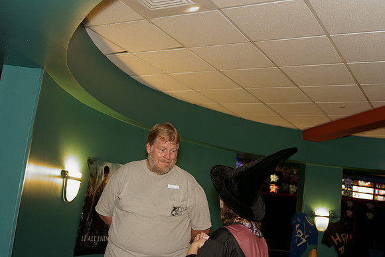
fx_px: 449
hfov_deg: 46.4
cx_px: 192
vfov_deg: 31.9
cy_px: 128
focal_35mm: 42
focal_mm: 28
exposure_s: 1/60
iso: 400
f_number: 2.8
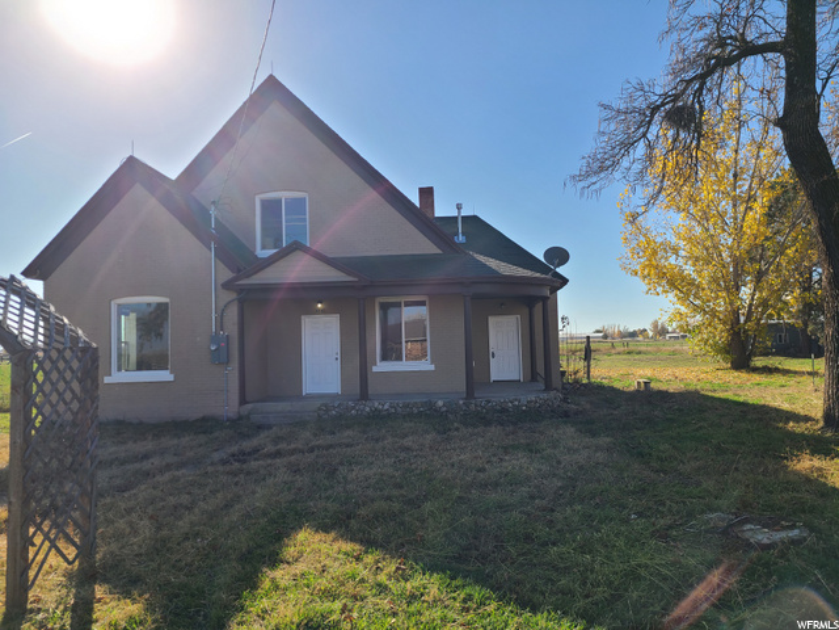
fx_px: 630
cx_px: 420
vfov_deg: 53.1
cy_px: 315
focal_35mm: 26
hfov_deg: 67.3
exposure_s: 1/1894
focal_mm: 5.4
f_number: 1.8
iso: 40
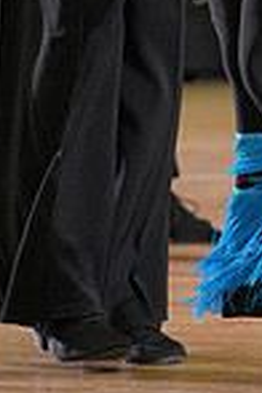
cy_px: -184
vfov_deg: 3.3
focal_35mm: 629
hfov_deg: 2.2
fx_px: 6866
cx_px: 215
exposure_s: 1/400
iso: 2500
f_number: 4
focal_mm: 159
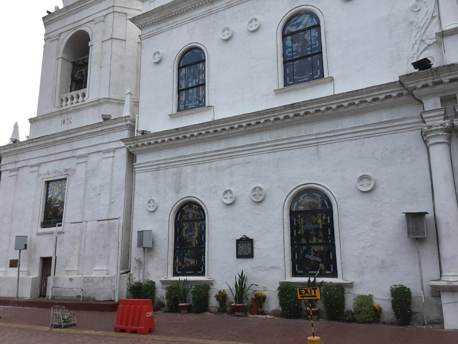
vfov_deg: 48.2
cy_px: 172
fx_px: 384
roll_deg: -0.6
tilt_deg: +13.8
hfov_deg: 61.7
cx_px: 229
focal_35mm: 29
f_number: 2.2
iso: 32
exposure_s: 1/430
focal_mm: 4.15
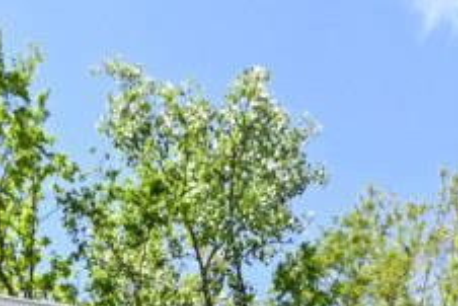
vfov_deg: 10.2
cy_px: 946
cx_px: 401
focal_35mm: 93
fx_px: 1184
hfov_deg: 21.5
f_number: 6.3
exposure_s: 1/320
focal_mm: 14
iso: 100
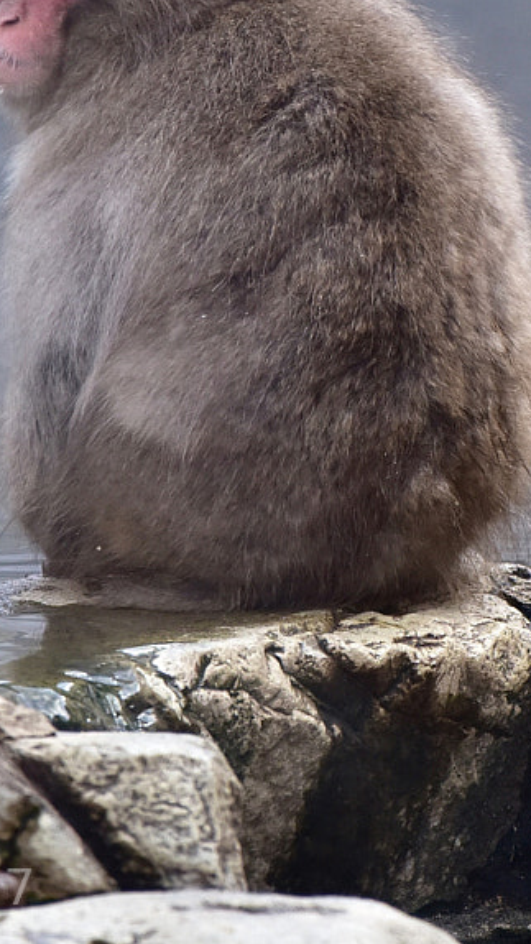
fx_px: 36535
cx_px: 488
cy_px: 139
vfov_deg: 1.5
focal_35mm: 1460
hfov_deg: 0.8
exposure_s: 1/500
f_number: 5.6
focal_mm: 500
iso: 800
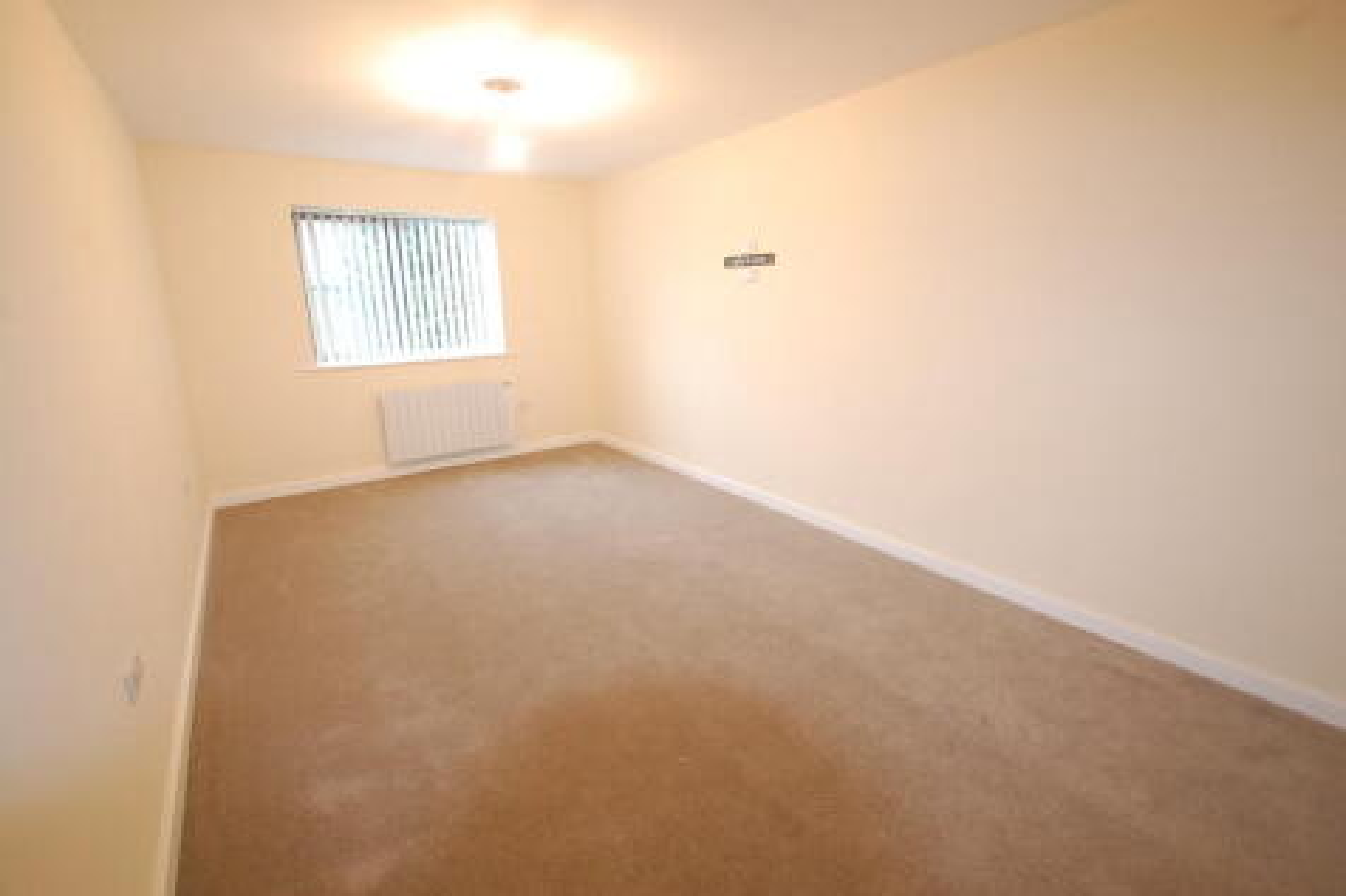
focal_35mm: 15
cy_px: 448
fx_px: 561
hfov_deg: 100.4
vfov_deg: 77.3
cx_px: 673
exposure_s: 1/20
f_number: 5.6
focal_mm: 10
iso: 1600
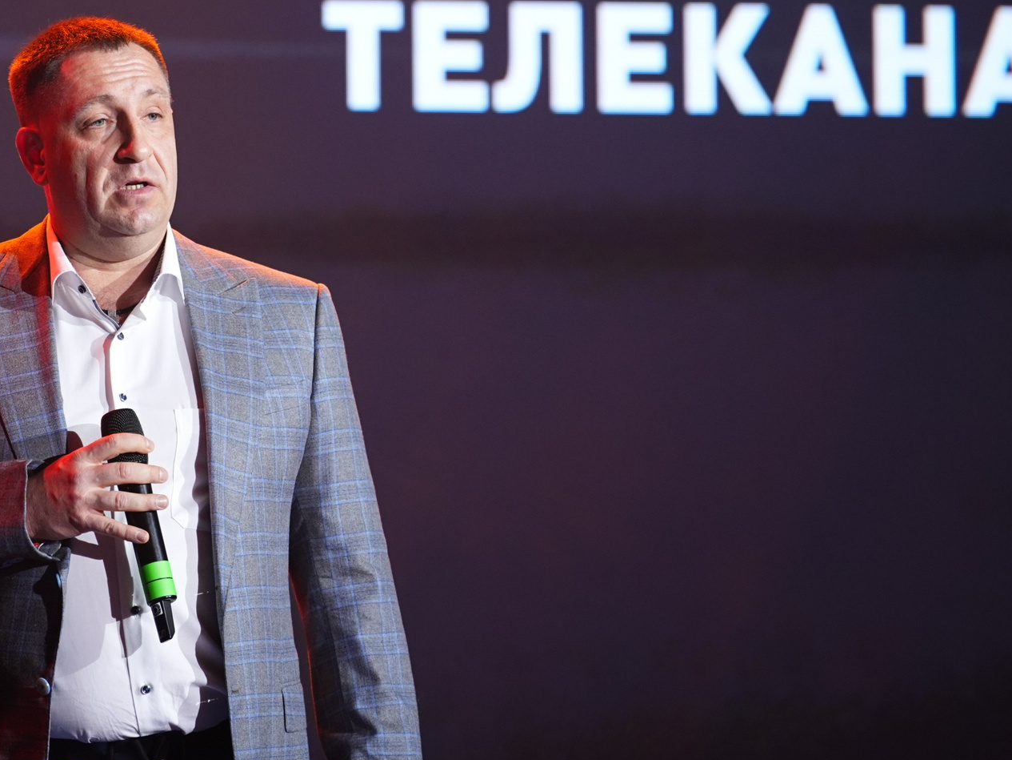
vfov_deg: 4.6
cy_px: 93
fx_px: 9385
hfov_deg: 6.2
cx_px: 250
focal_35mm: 321
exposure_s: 1/200
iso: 640
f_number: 2.8
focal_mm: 165
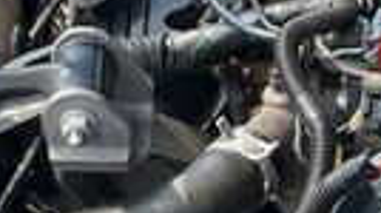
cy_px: 318
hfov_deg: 14.2
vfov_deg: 7.9
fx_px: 1524
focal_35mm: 151
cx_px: 287
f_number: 1.8
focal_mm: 3
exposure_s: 1/283
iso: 25
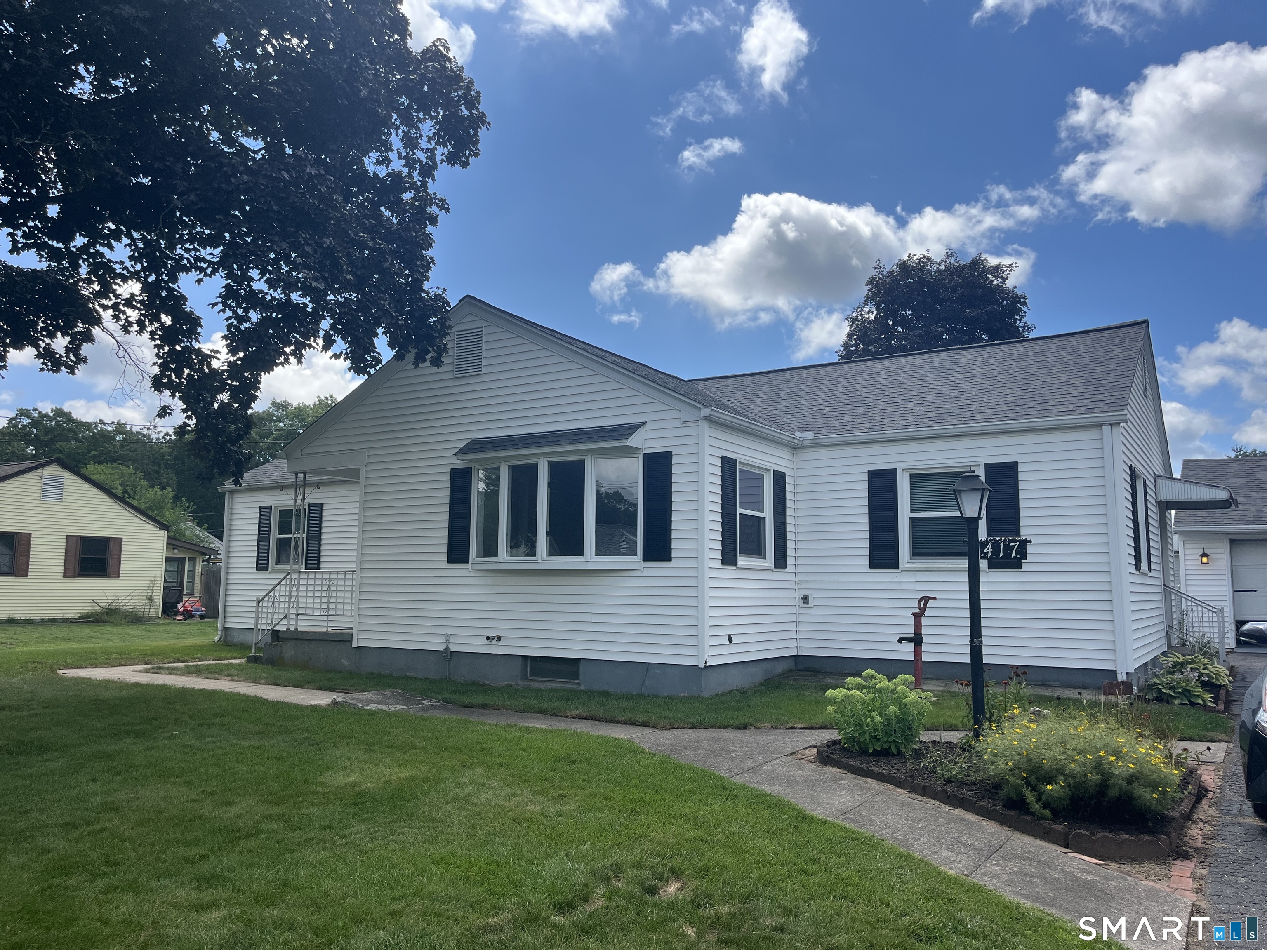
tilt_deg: +7.3
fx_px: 952
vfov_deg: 53.1
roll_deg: -0.7
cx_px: 634
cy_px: 475
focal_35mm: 26
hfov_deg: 67.3
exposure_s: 1/3623
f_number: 1.6
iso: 50
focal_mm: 5.1
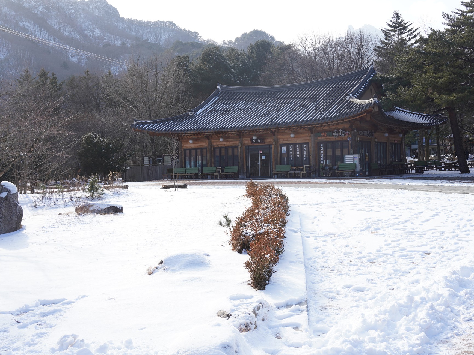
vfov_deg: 35.1
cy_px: 179
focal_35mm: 41
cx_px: 265
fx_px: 561
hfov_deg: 45.7
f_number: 10
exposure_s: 1/100
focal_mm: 37
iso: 160
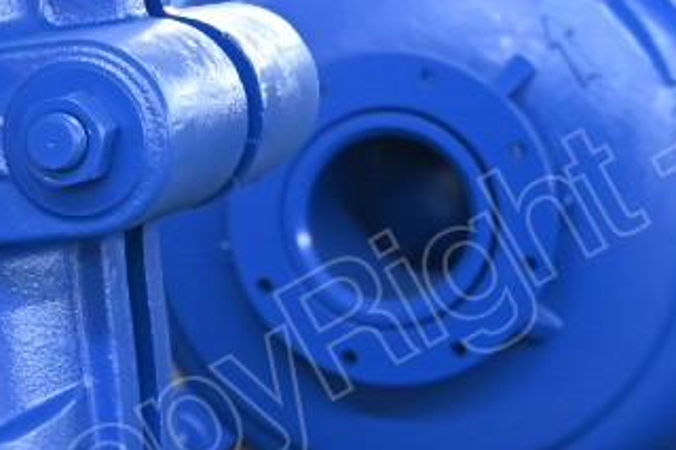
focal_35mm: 165
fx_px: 3097
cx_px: -40
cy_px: 513
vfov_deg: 8.2
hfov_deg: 12.3
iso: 3200
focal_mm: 33
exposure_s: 1/60
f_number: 4
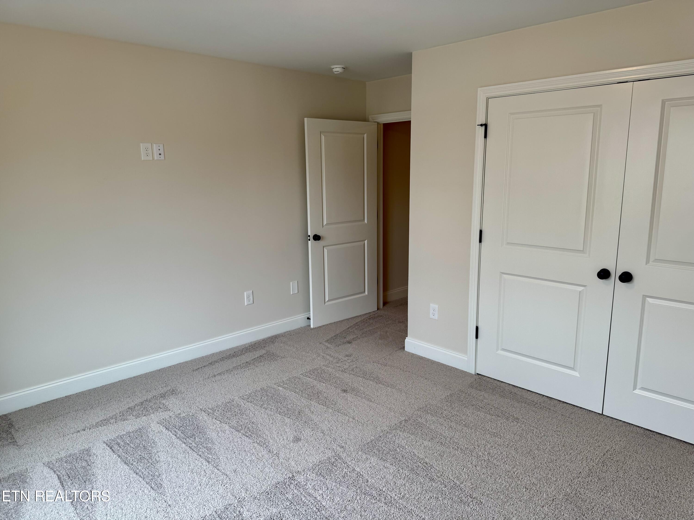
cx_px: 347
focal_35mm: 24
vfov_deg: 56.8
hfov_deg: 71.6
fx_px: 481
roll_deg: +0.9
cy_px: 260
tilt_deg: -11.1
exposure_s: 1/120
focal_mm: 6.76
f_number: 1.78
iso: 64
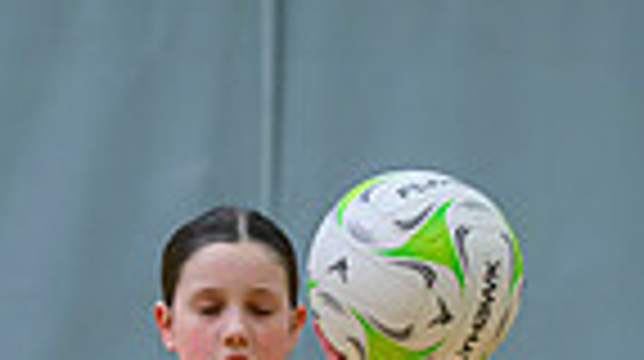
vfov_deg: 1.6
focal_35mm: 768
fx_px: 13097
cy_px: 965
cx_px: 461
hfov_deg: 2.8
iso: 3200
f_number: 3.2
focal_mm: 150
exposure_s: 1/1250
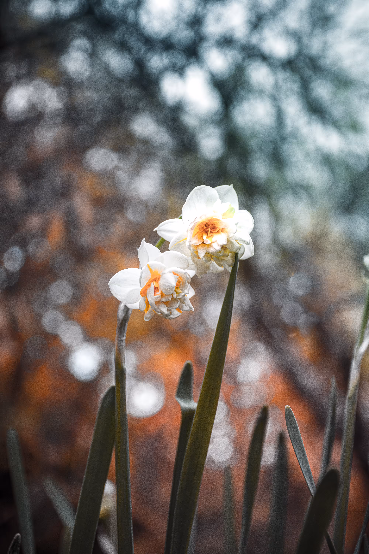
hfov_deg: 18.9
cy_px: 277
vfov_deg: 28.1
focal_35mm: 72
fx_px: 1107
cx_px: 184
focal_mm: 48
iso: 320
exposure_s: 1/500
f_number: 4.5
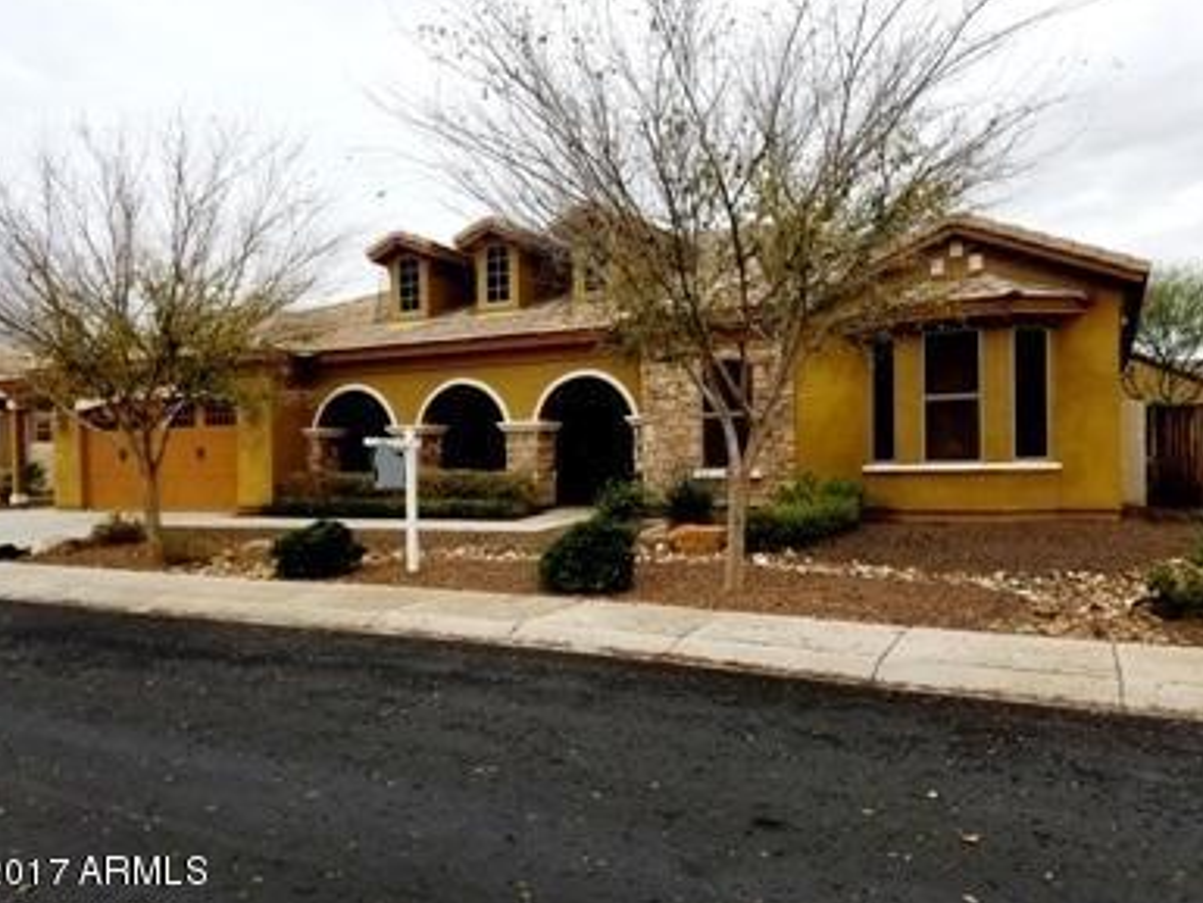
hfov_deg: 65.3
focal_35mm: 27
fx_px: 939
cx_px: 587
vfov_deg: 51.4
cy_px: 450
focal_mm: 4.2
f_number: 1.7
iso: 50
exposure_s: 1/1220
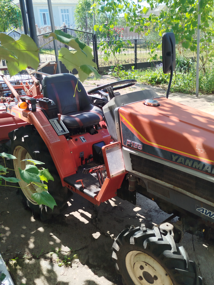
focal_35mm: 33
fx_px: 272
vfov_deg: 55.4
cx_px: 107
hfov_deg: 42.9
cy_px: 142
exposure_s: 1/307
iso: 50
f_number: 1.7
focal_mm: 5.31
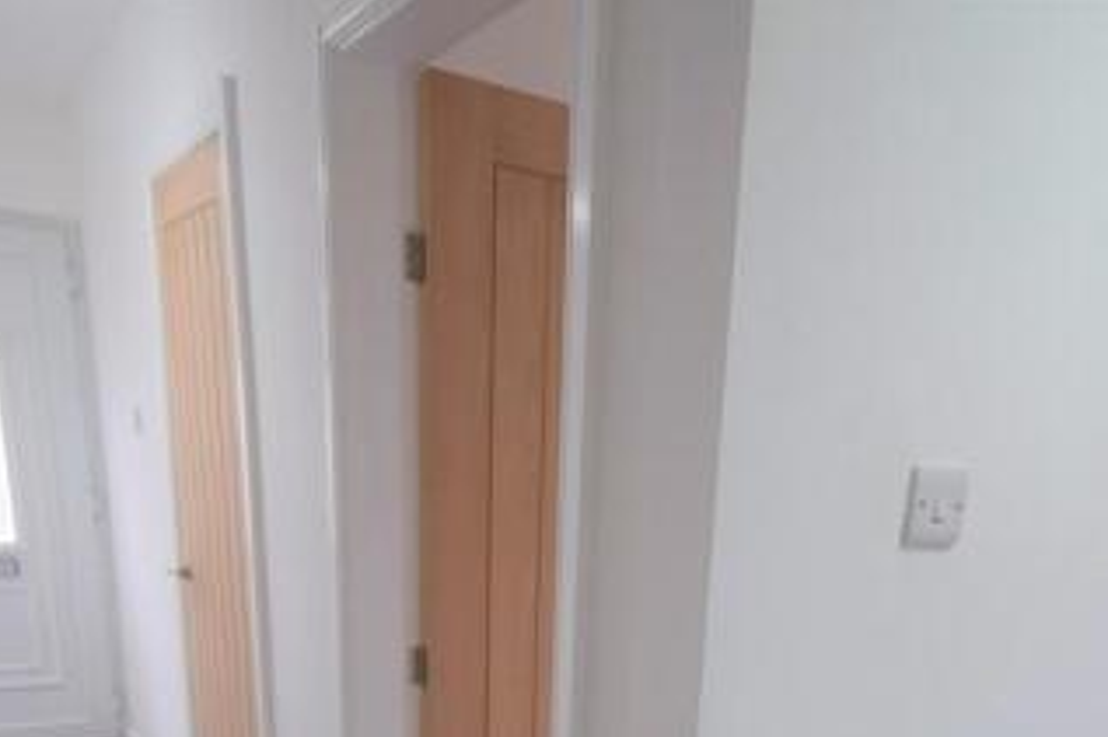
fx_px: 954
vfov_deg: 37.2
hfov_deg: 59.8
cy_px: 760
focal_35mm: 31
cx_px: 669
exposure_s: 1/15
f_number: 4
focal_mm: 10
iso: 100
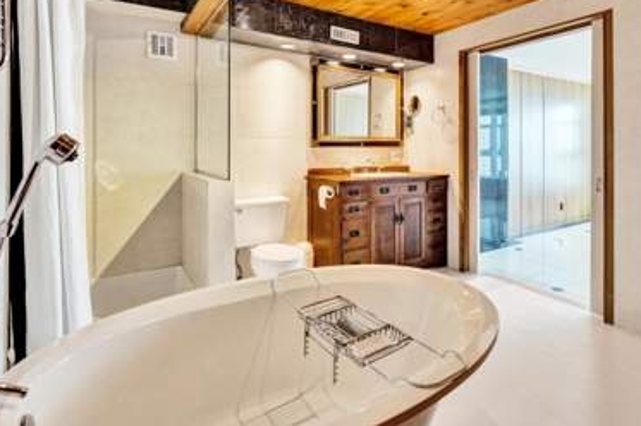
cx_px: 333
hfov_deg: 87.6
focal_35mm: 19
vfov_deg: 63.9
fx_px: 334
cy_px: 154
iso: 1250
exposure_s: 1/200
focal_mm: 14.6
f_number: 2.8
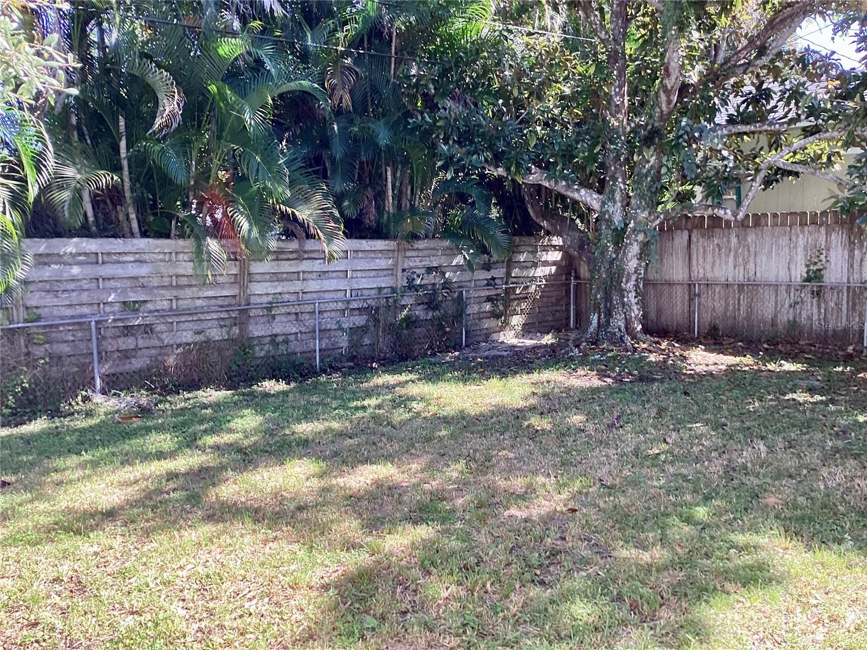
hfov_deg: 58.4
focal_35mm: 31
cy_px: 325
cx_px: 434
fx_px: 776
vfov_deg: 45.4
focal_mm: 3.3
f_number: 2.4
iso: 40
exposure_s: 1/120
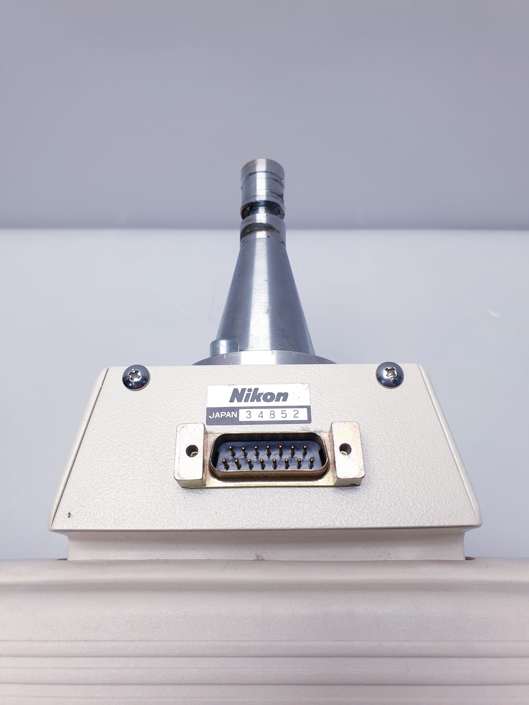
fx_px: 530
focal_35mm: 26
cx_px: 264
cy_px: 352
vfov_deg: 67.3
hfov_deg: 53.1
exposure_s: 1/114
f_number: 2.4
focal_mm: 4.3
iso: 50
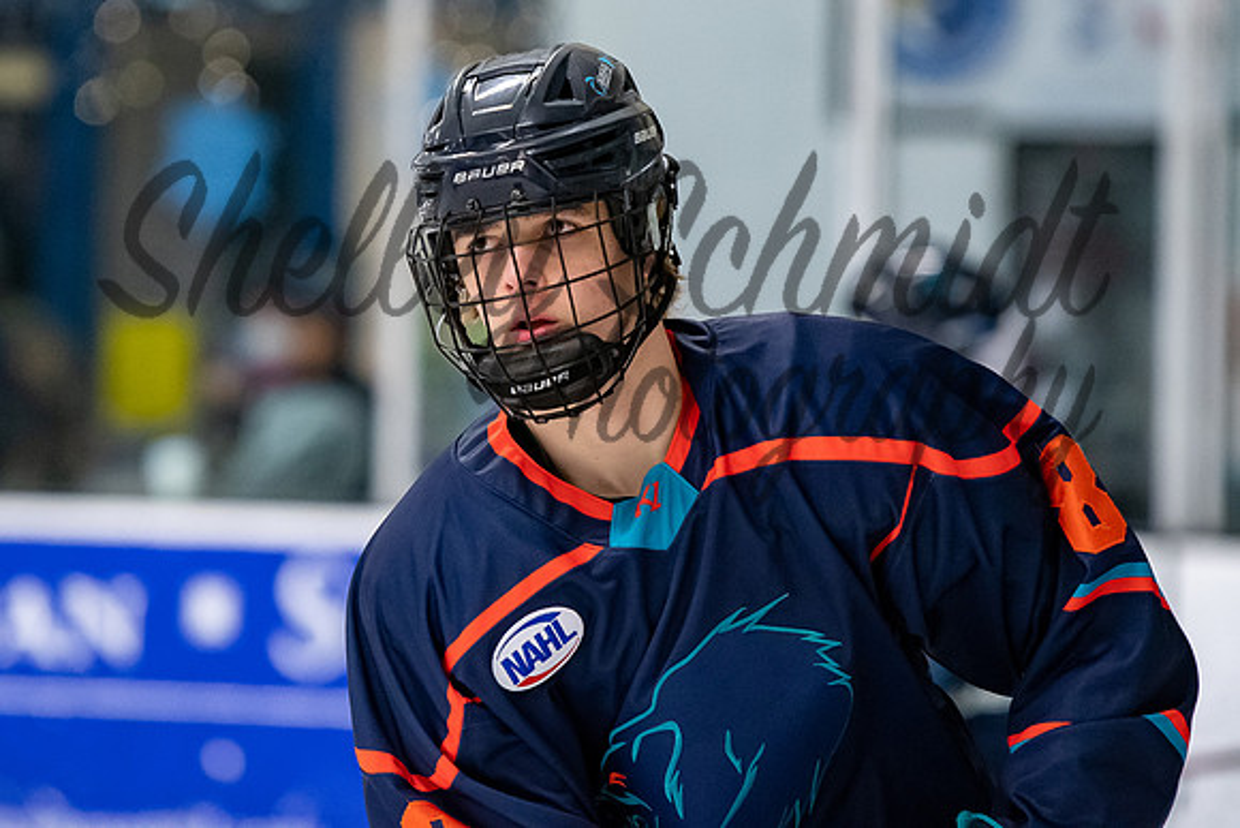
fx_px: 12602
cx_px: 484
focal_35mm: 366
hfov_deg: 5.6
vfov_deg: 3.8
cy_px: 325
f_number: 3.2
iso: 2000
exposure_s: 1/800
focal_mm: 200
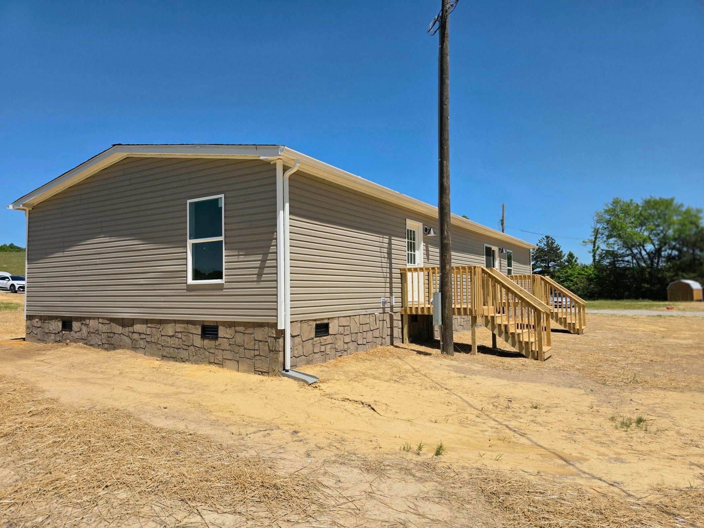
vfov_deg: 58.9
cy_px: 264
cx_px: 352
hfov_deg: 73.9
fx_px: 468
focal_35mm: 23
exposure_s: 1/10000
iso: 64
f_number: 1.7
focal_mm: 6.3
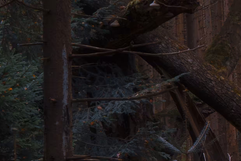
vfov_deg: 6.2
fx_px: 1486
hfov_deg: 9.3
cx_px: 166
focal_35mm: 222
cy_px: 19
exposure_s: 1/80
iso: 250
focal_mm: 46
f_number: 7.1
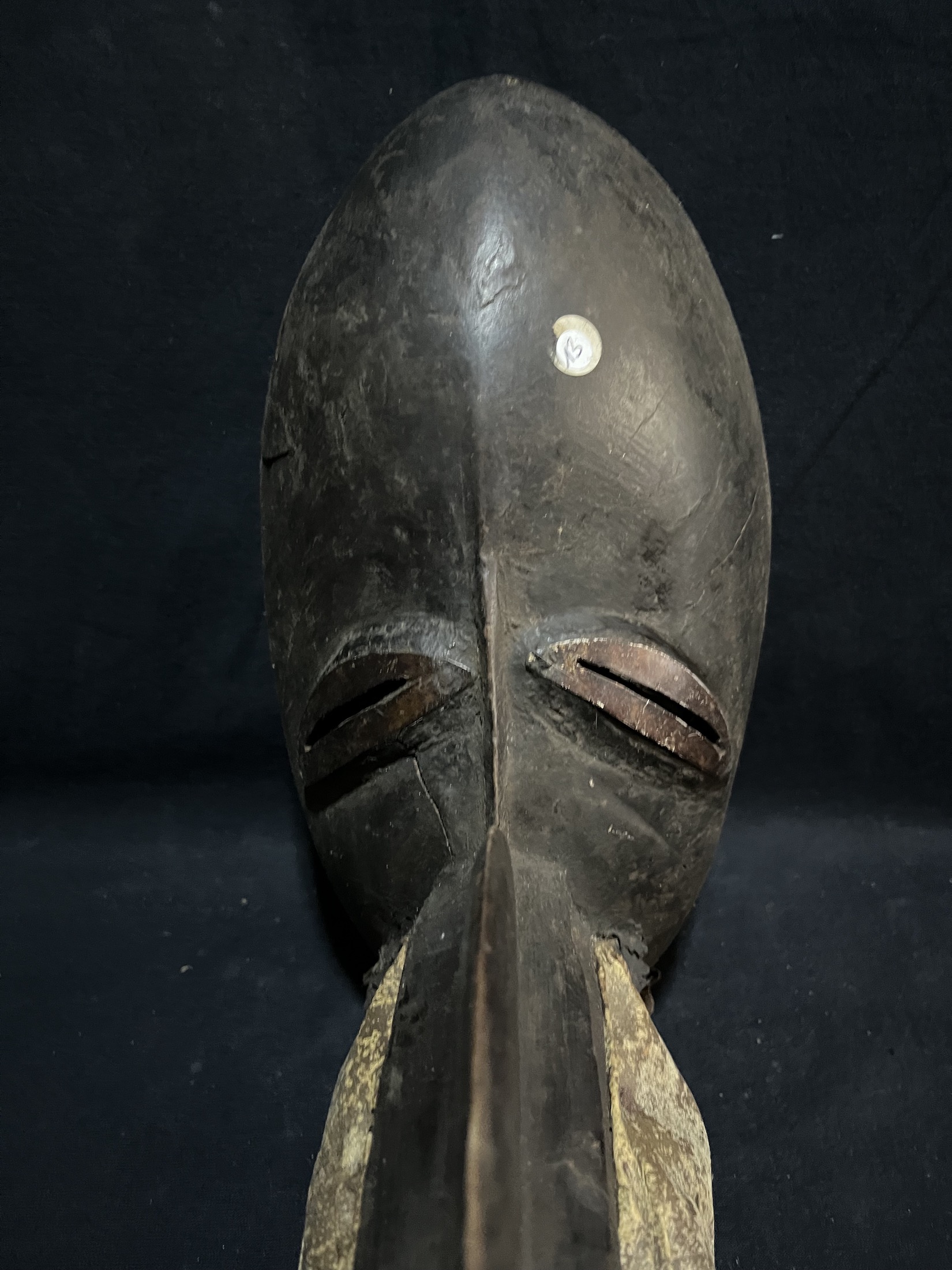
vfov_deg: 67.3
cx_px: 476
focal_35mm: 26
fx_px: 953
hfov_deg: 53.1
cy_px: 635
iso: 1000
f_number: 1.6
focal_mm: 5.1
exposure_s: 1/17
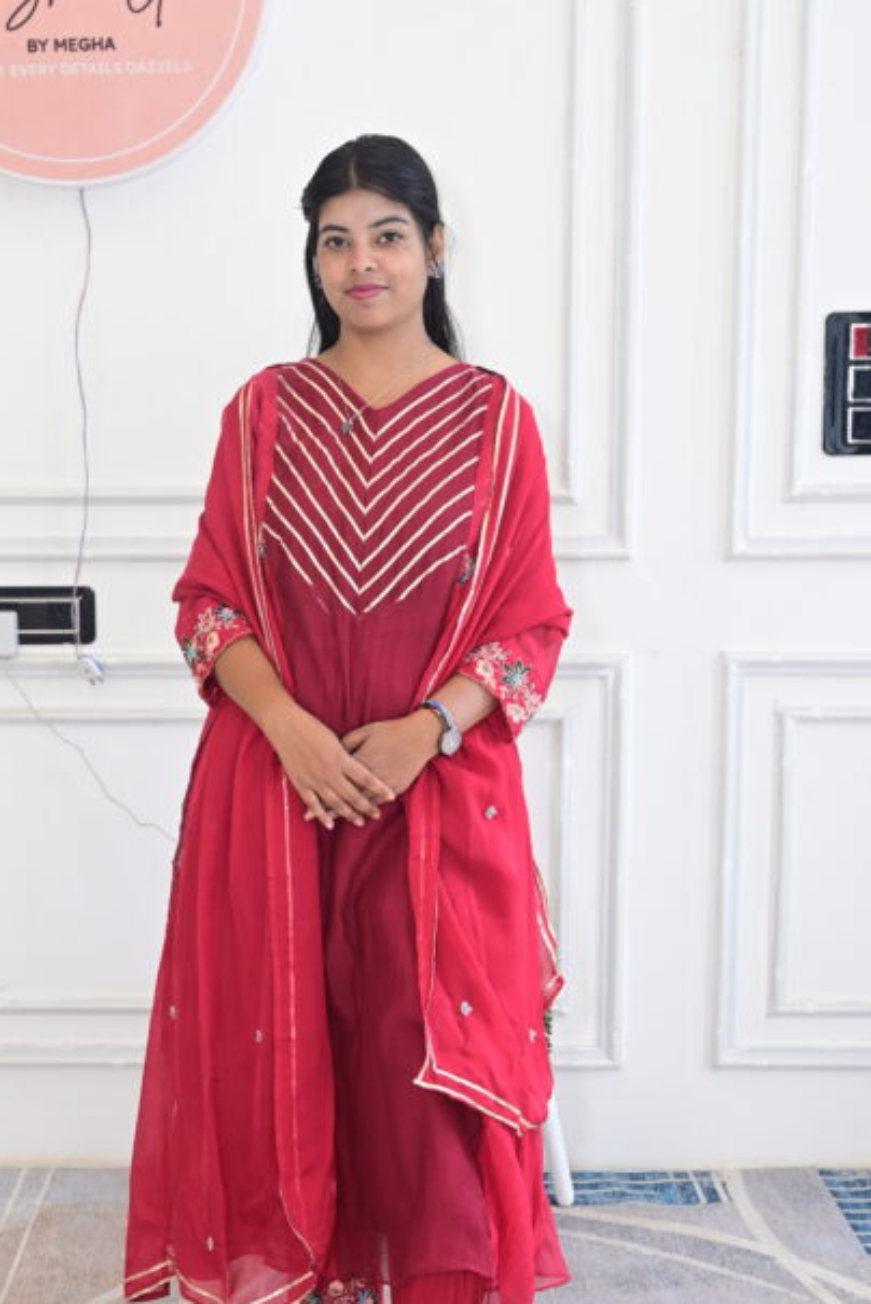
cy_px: 689
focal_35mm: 50
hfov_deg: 27.1
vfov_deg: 39.8
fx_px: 1803
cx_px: 328
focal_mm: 33.5
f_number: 5
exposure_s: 1/125
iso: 320
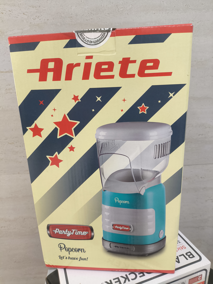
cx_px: 106
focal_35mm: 25
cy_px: 142
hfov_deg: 54.9
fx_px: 205
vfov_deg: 69.4
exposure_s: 1/50
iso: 250
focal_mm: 4.71
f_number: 1.7
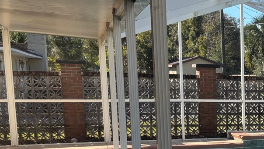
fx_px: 525
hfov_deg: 24.6
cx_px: 341
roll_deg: -1.4
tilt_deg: -10.7
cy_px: 170
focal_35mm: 75
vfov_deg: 15.6
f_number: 1.6
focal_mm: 5.96
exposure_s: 1/1220
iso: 50
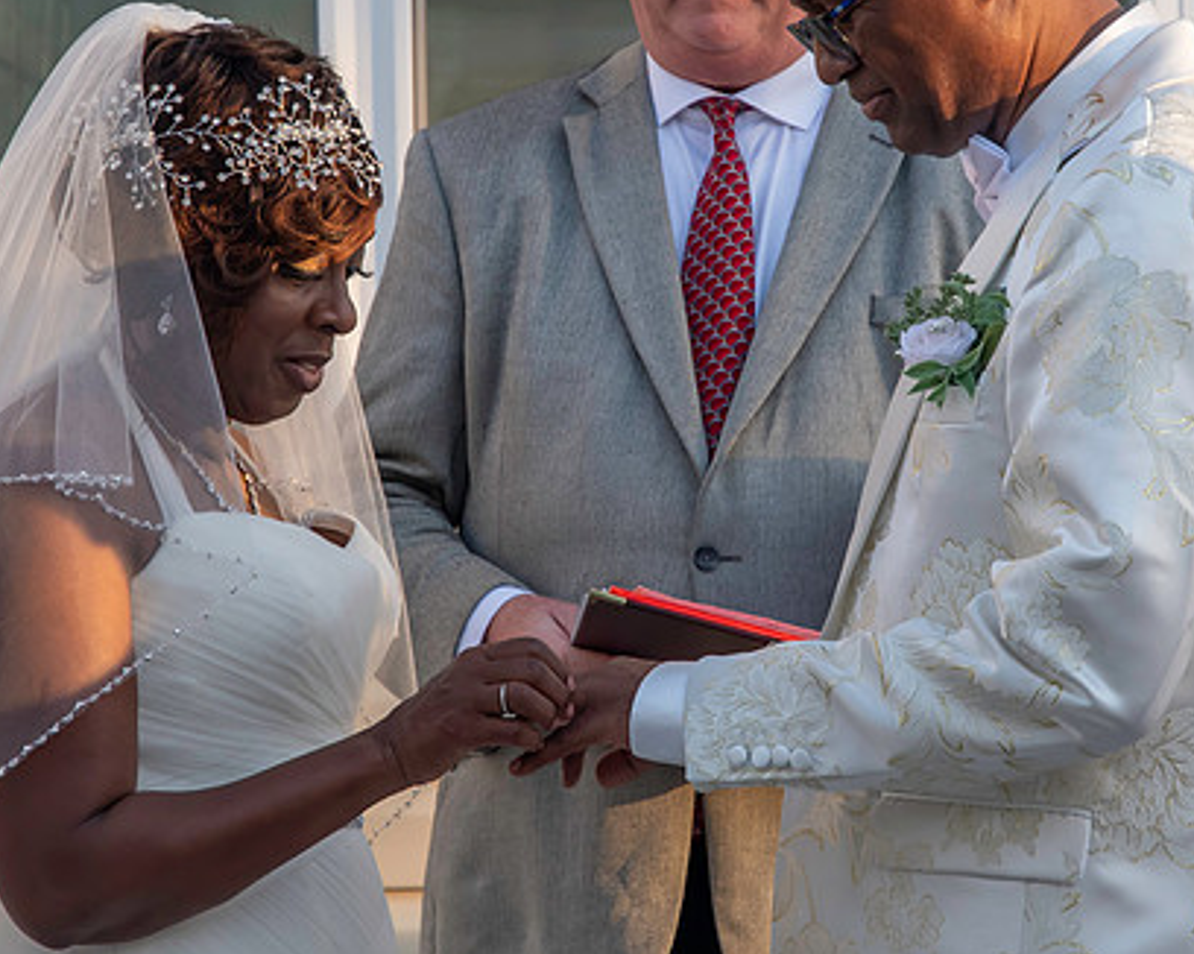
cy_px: 319
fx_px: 6958
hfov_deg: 9.8
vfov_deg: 7.8
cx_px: 673
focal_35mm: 197
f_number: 6.3
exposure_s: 1/250
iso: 400
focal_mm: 65
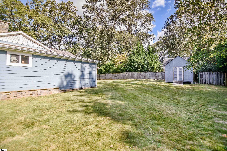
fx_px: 104
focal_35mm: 16
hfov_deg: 95.0
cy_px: 76
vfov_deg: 72.1
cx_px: 114
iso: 160
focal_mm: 11
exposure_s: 1/1000
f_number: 2.8
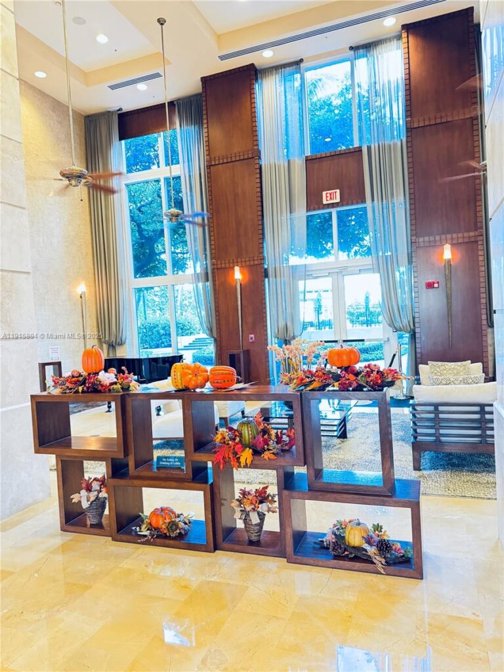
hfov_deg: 56.8
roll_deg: +4.1
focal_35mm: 24
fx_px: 466
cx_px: 252
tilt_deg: -2.7
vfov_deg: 71.6
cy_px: 336
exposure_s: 1/30
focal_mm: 6.76
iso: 1000
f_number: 1.78
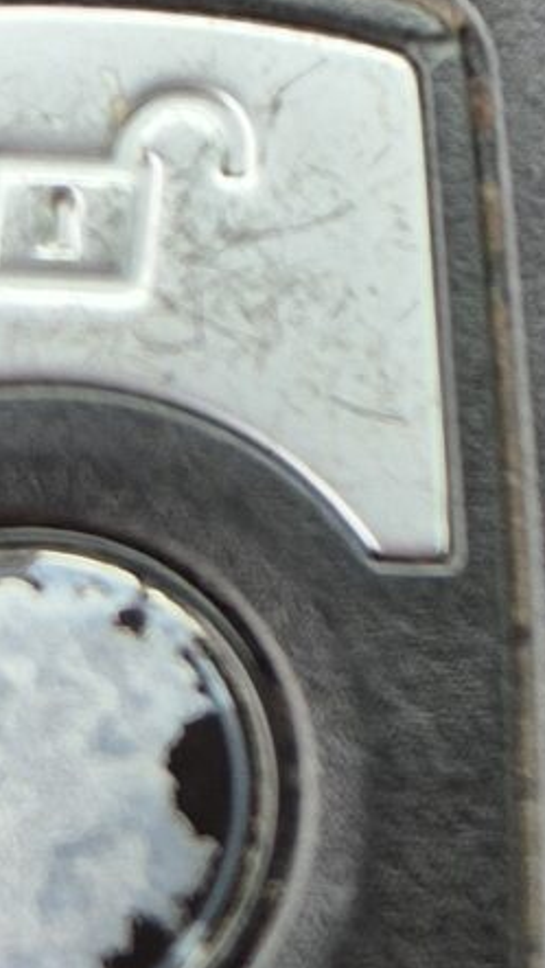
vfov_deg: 14.0
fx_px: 3721
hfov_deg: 8.0
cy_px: -449
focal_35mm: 145
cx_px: 1081
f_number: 1.8
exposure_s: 1/180
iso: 50
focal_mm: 5.4
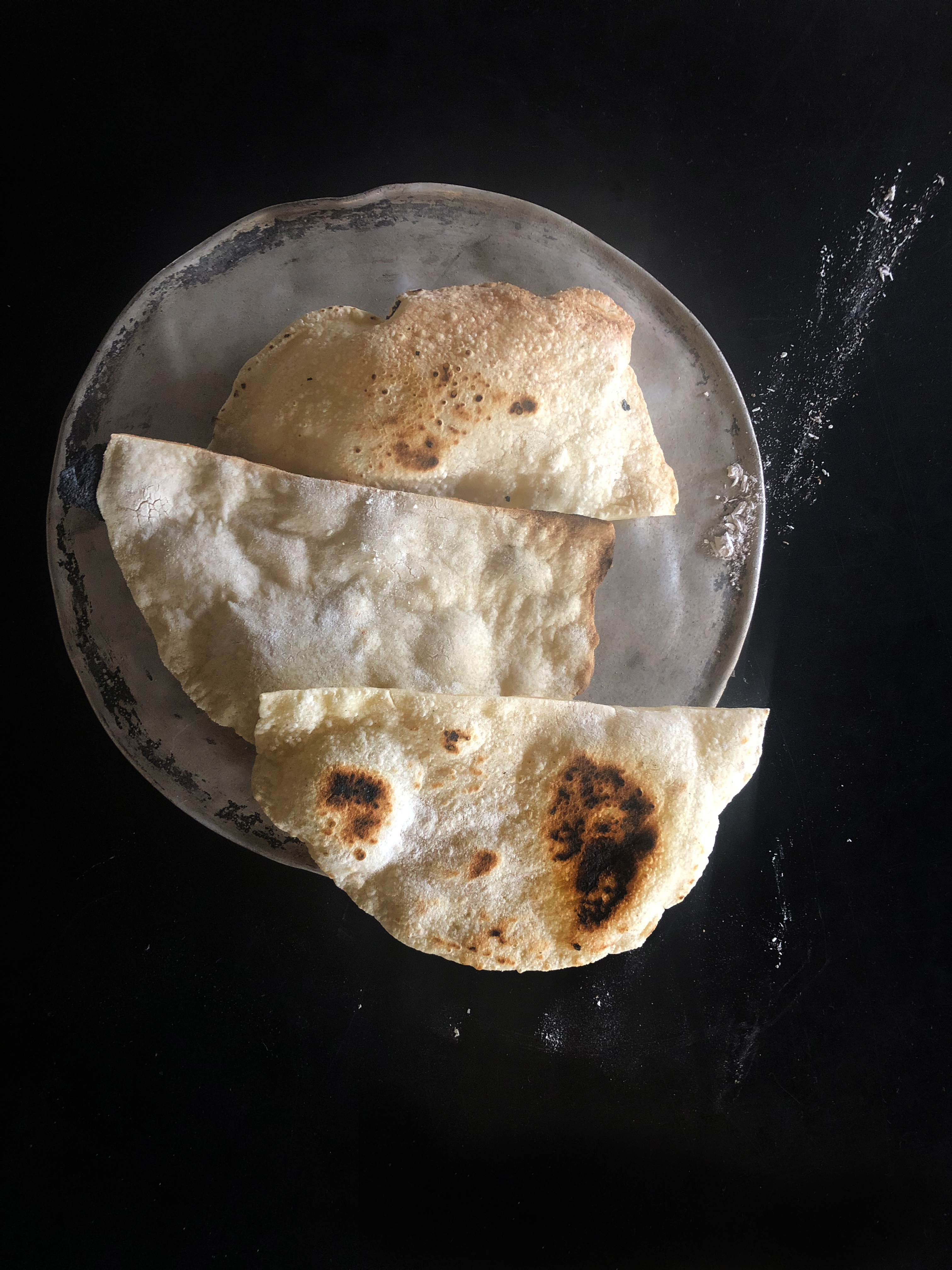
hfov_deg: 49.7
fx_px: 1027
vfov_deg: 63.4
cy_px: 635
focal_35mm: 28
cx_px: 476
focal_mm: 3.99
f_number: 1.8
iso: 40
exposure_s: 1/20
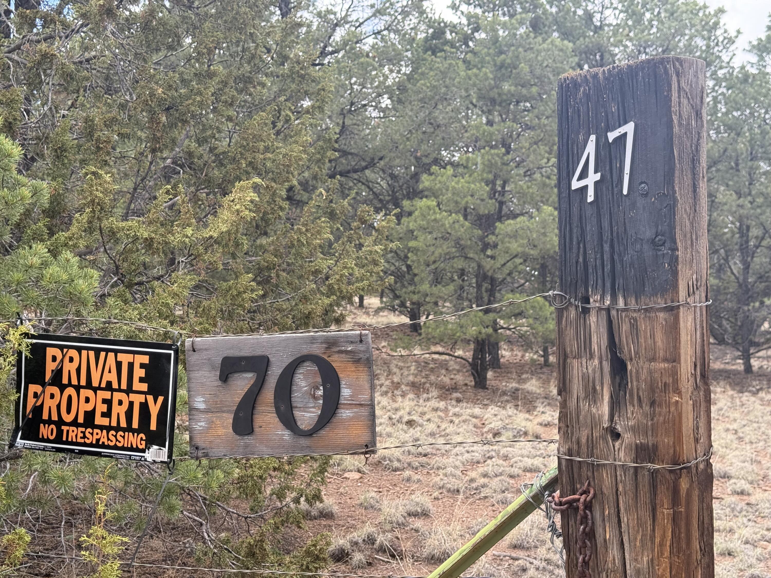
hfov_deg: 39.7
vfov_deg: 30.3
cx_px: 386
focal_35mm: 48
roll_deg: -2.9
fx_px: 1069
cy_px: 289
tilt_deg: +2.1
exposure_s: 1/452
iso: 80
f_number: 1.78
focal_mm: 6.76
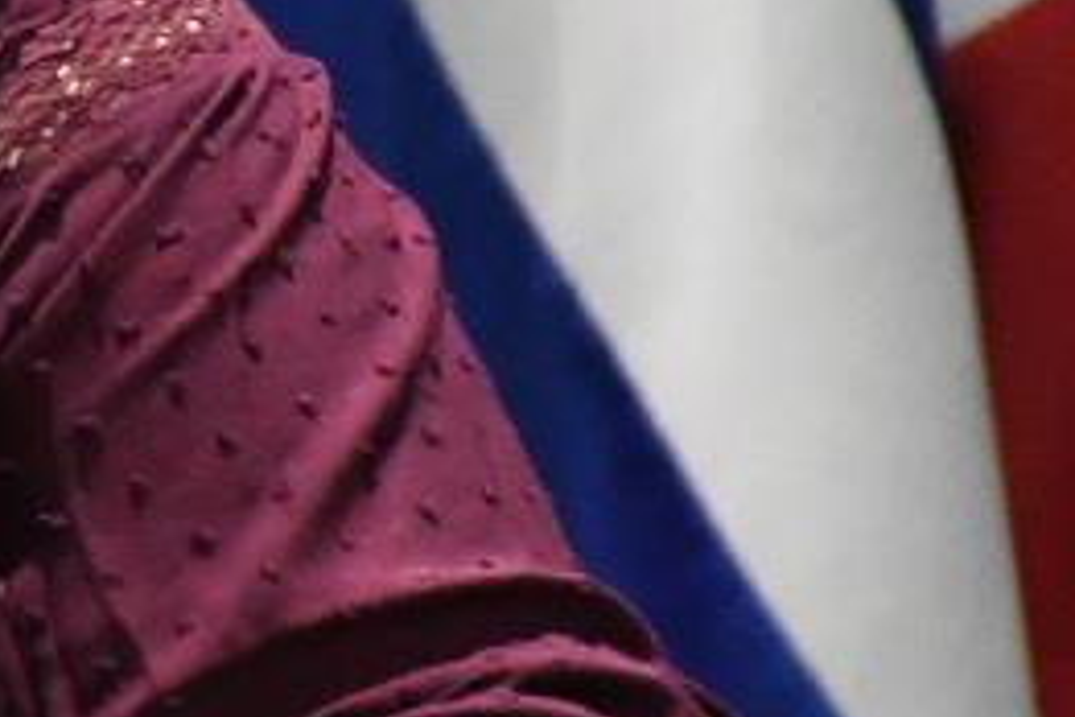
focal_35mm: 1302
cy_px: -157
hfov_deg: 1.6
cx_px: -1120
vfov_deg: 1.1
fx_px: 38876
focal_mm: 140
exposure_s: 1/100
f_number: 5.6
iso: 6400
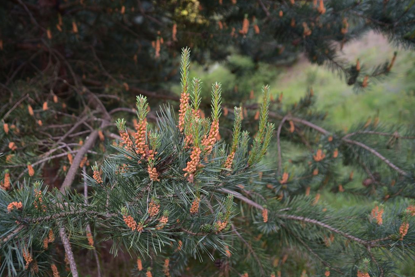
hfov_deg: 33.3
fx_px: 692
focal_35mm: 60
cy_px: 133
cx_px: 180
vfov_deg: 22.6
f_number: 3.5
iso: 200
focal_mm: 50
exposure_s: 1/125
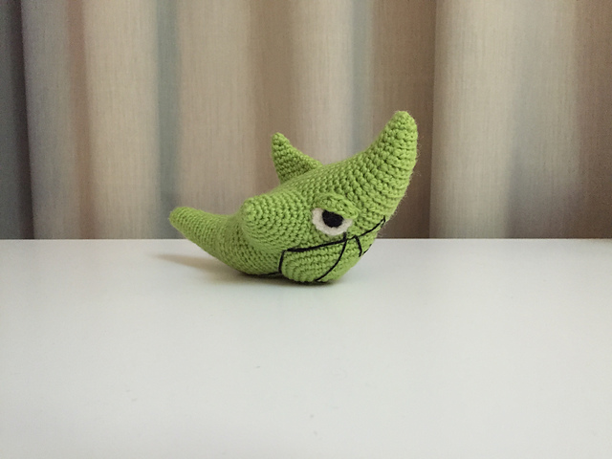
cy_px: 230
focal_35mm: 29
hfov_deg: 61.7
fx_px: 513
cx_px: 306
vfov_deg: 48.2
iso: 320
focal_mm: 4.15
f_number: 2.2
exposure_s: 1/17
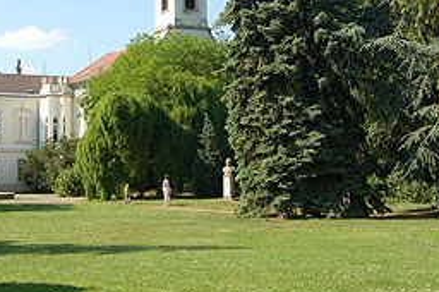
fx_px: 962
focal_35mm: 79
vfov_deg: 17.1
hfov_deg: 25.7
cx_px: 185
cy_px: 49
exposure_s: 1/500
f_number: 11
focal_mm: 30
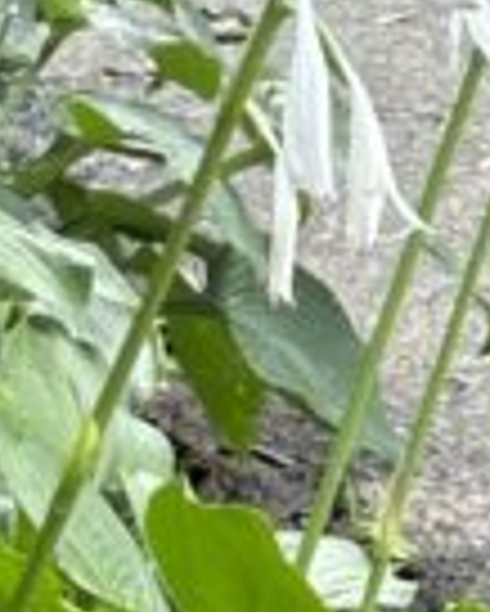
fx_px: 6392
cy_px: -212
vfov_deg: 5.4
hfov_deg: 4.4
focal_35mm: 353
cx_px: -297
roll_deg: +0.0
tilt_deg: -9.9
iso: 50
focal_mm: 6.86
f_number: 1.78
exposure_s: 1/125
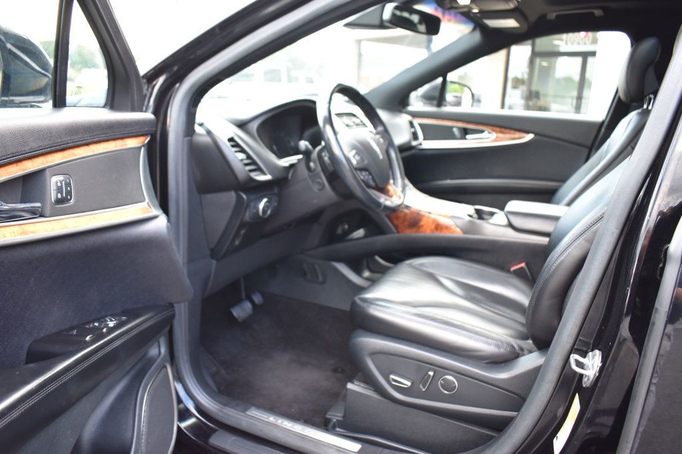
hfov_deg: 67.4
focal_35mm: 27
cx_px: 341
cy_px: 227
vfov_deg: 47.9
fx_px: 511
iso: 640
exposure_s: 1/60
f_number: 4
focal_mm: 18
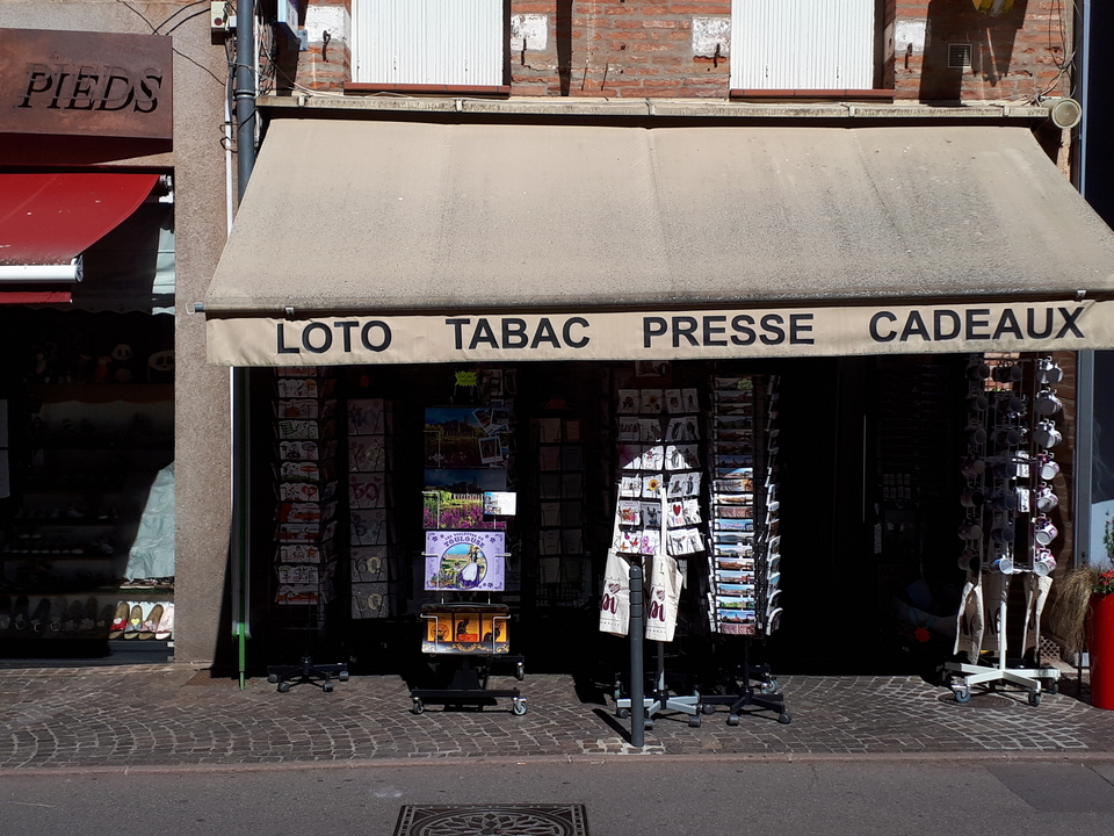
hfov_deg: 65.3
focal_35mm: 27
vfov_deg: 51.4
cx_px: 557
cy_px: 418
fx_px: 869
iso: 40
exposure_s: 1/2347
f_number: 1.9
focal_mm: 3.6
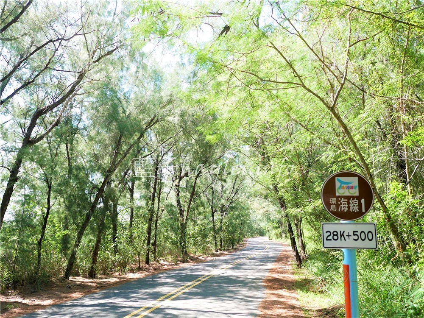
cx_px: 212
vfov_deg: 46.8
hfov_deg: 60.0
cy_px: 159
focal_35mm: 30
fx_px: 367
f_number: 2.8
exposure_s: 1/250
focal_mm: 15
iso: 200
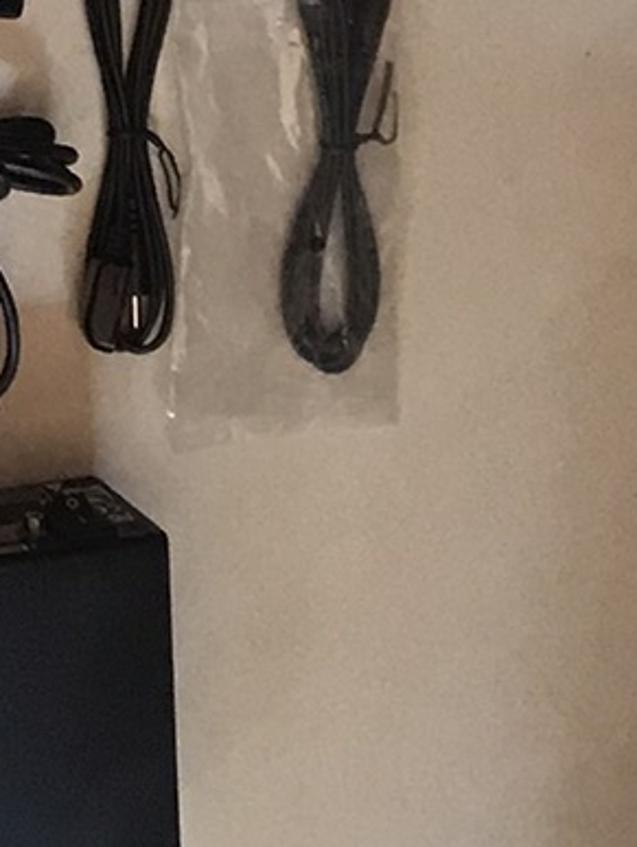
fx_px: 3625
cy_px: -945
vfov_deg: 11.7
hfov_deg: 9.4
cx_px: -628
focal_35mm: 148
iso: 32
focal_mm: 3.99
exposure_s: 1/25
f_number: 1.8
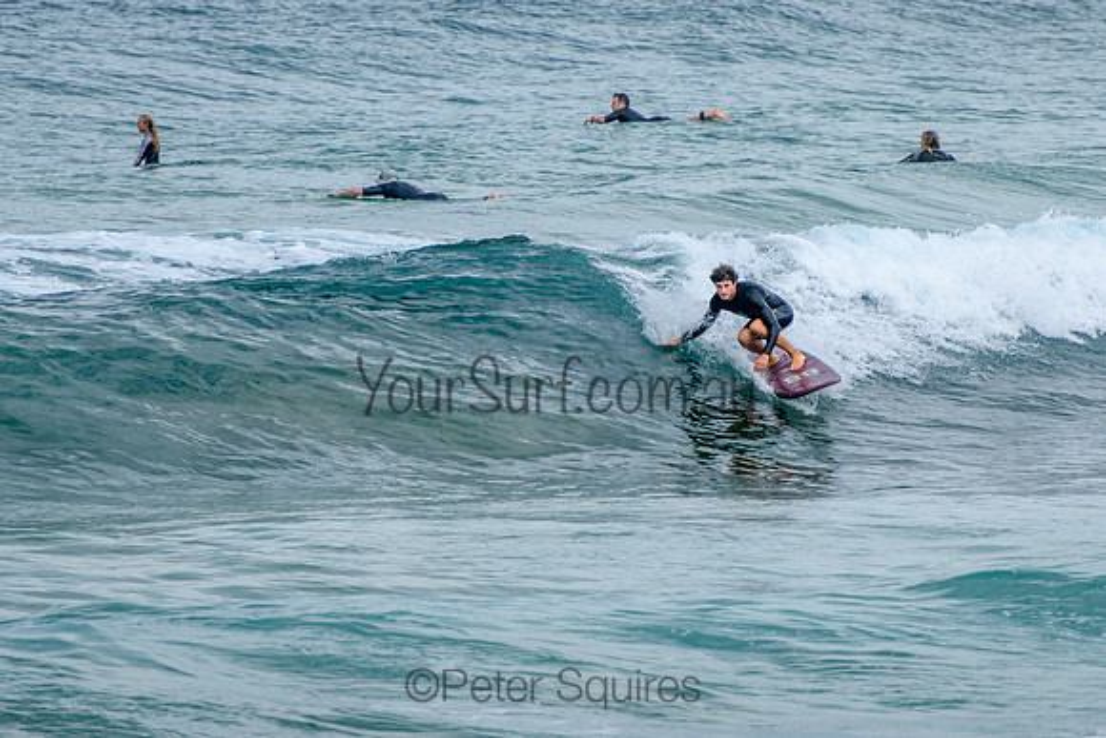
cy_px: 319
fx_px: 16902
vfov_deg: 2.5
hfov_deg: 3.7
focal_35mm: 550
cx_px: 618
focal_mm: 400
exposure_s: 1/2000
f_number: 5.6
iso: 320
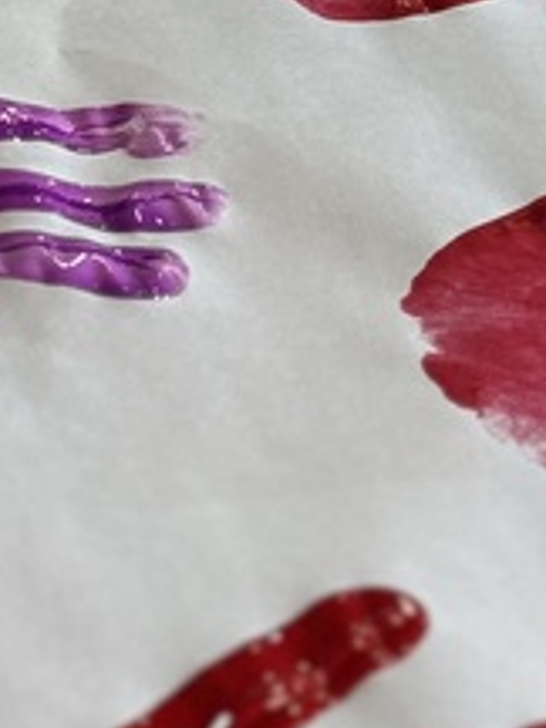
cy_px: -354
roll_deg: -3.2
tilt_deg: -24.0
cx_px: 408
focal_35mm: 228
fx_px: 4795
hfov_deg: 6.5
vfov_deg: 8.5
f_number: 1.78
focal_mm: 6.76
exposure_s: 1/120
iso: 100
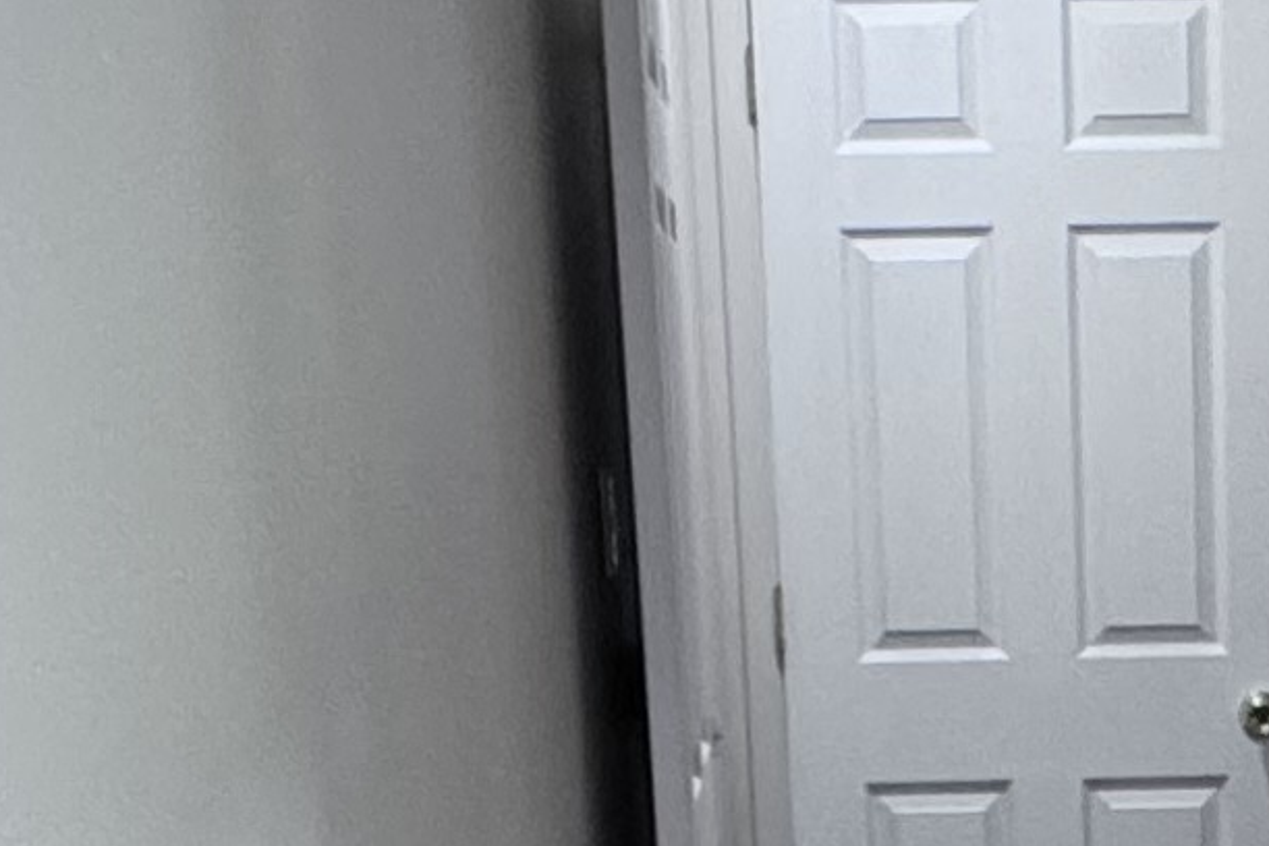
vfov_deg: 13.4
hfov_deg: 20.7
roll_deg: +1.4
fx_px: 3384
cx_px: 1201
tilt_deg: -15.3
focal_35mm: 96
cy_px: 1261
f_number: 2.2
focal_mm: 2.22
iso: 200
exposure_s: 1/60
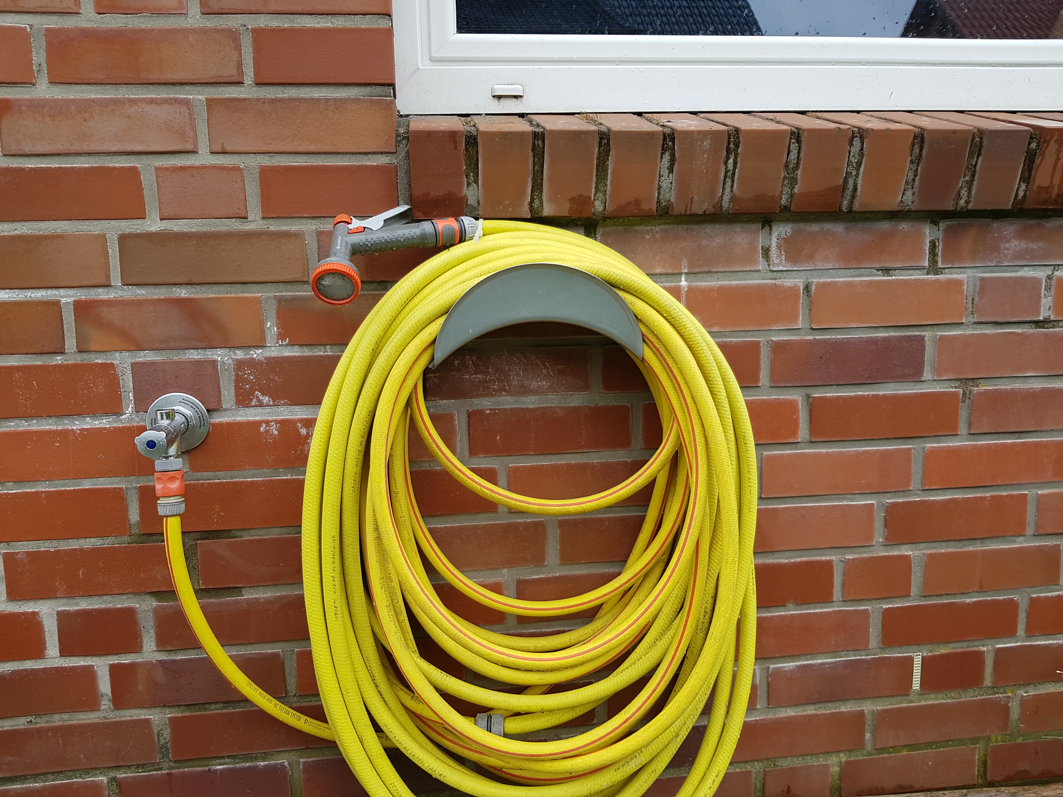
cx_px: 532
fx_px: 798
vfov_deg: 53.1
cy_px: 398
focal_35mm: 26
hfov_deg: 67.3
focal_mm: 4.2
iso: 40
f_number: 1.7
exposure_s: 1/335
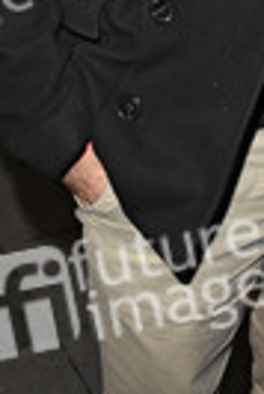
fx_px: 1086
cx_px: 205
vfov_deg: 18.7
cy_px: -154
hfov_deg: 13.8
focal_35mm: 99
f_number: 6.3
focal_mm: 22
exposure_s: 1/60
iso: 3200
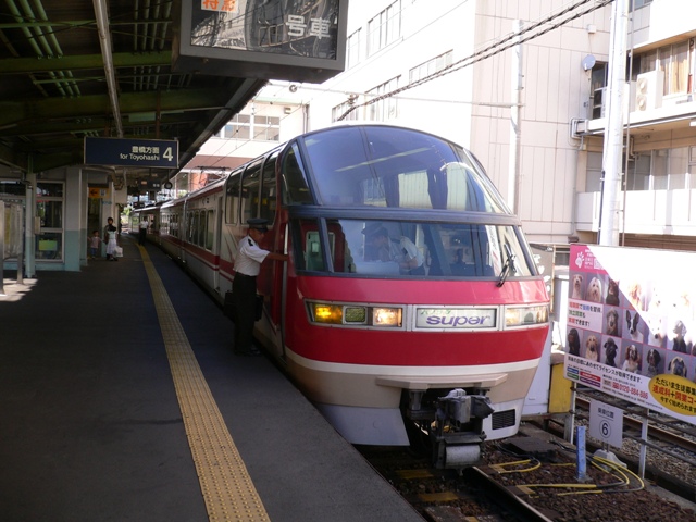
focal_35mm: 35
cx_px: 348
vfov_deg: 40.7
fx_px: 704
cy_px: 261
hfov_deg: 52.6
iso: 80
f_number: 2.8
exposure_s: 1/200
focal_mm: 5.8
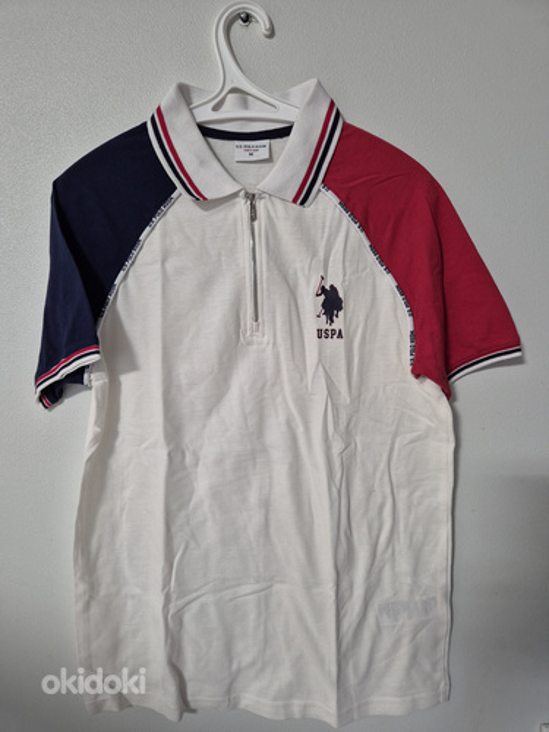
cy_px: 366
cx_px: 274
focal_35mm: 23
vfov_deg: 73.9
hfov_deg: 58.9
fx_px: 486
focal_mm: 5.4
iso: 400
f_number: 1.8
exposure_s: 1/100
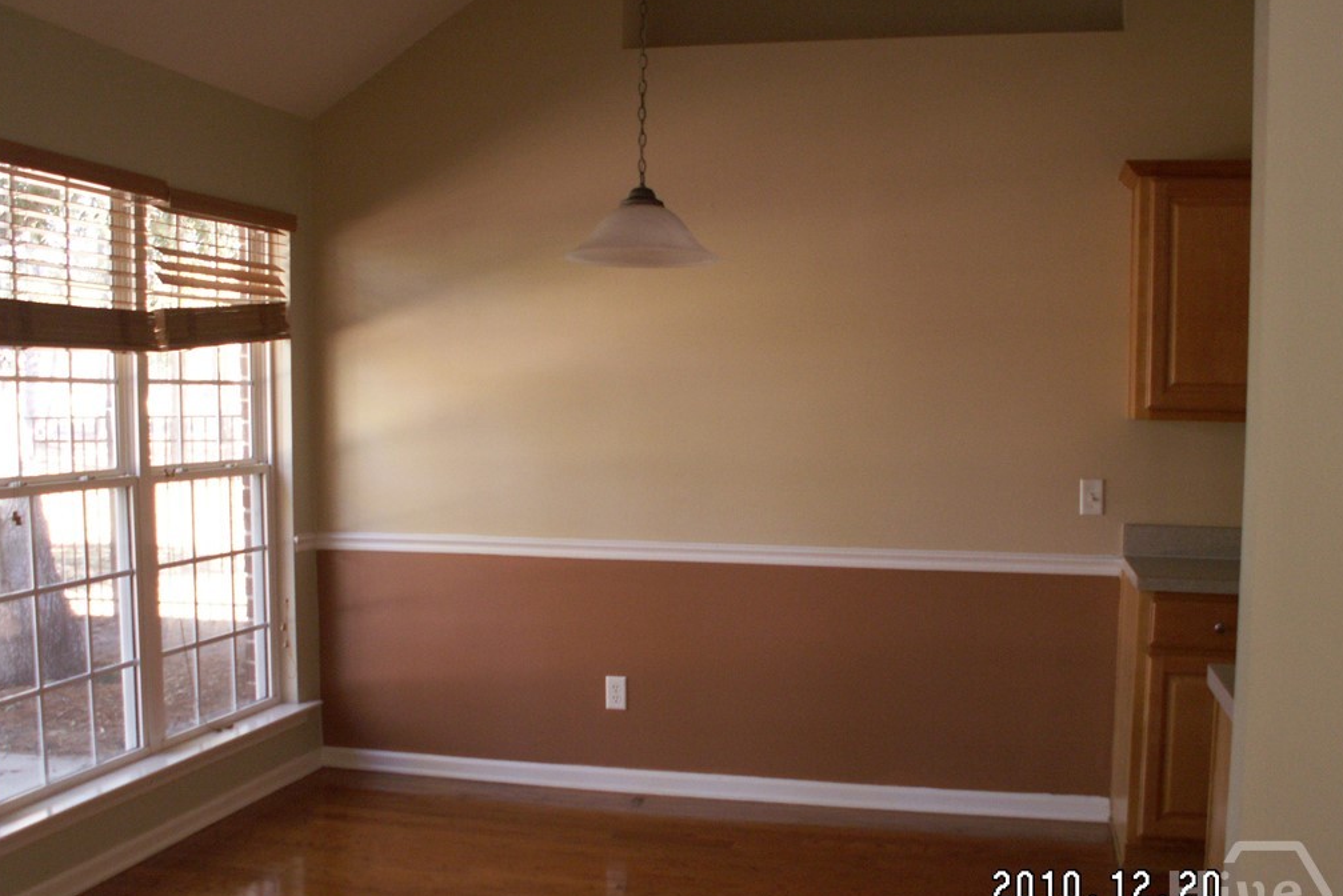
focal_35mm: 37
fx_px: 1381
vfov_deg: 35.9
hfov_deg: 51.9
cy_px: 487
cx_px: 669
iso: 125
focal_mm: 5.86
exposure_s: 1/40
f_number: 2.8
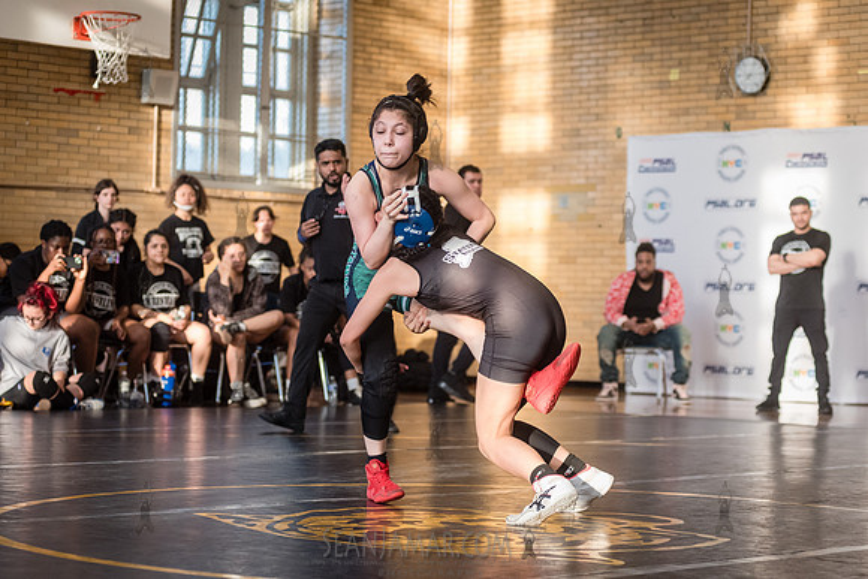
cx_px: 434
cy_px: 304
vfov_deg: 15.9
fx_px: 2077
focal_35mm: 86
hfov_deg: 23.6
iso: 2500
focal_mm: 80
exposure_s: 1/400
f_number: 3.5
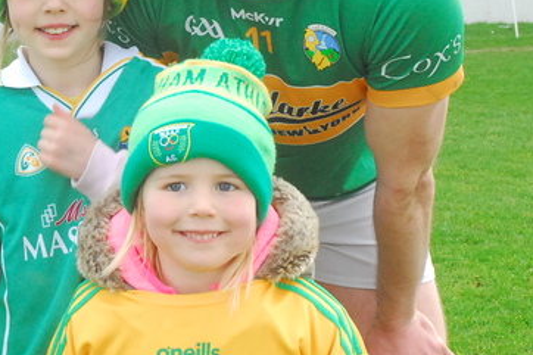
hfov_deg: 18.7
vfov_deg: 12.6
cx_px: 94
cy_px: 59
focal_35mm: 108
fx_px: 1602
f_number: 9
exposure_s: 1/200
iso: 1600
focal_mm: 29
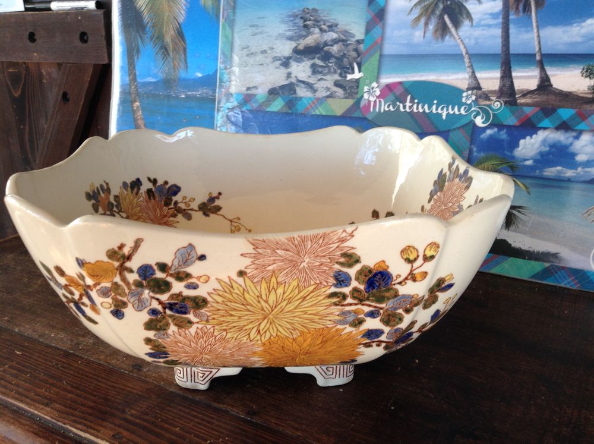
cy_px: 222
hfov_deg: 55.4
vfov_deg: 42.8
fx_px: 565
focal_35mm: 33
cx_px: 297
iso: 32
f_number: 2.4
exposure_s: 1/30
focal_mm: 3.3
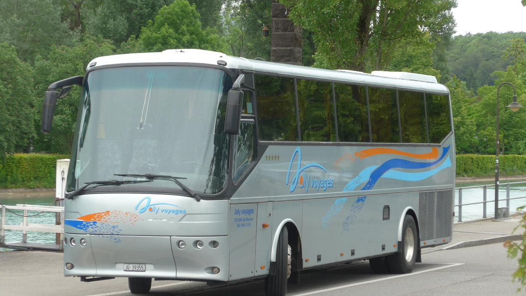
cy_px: 158
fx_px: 1897
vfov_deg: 8.9
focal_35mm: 136
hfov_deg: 15.8
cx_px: 262
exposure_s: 1/100
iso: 80
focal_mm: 24.3
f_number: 5.2
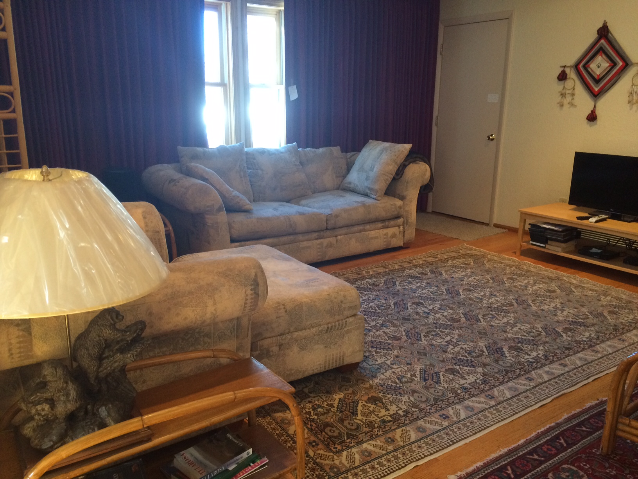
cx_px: 319
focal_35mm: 29
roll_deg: -0.4
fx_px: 534
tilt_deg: -14.6
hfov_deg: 61.7
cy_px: 240
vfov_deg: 48.2
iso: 200
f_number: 2.2
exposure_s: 1/30
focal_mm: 4.15
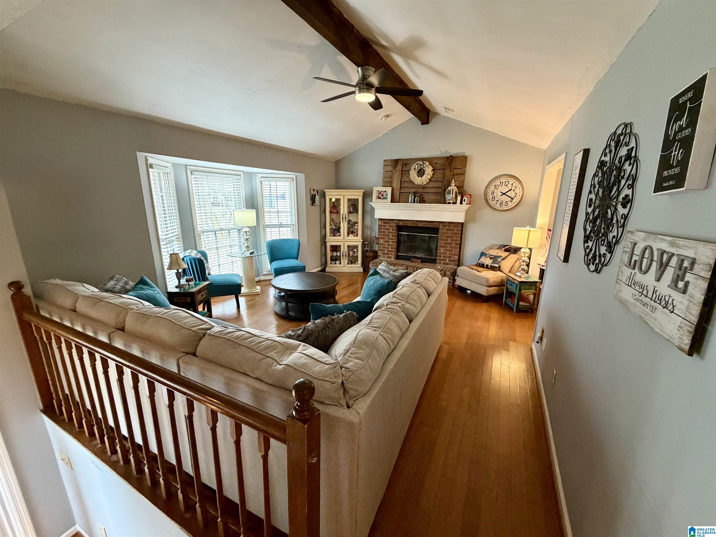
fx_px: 290
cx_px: 358
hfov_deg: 102.1
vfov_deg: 85.7
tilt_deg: -13.8
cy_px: 268
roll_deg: -0.3
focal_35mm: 14
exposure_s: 1/60
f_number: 2.2
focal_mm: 2.22
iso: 400
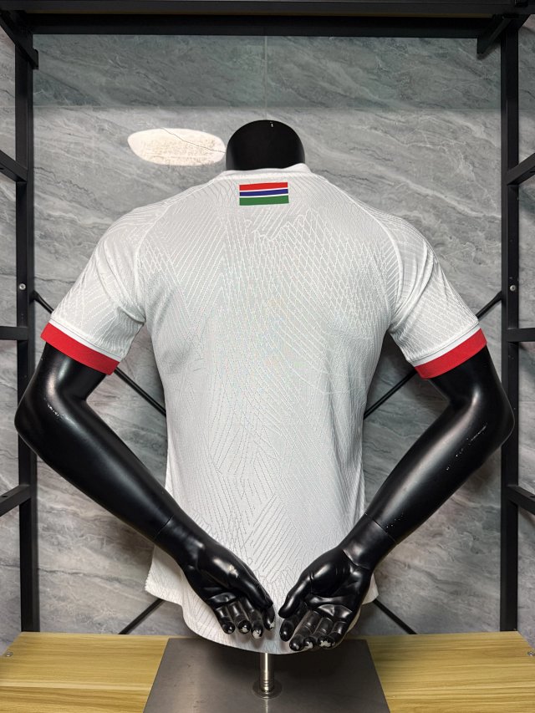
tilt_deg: -1.0
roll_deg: -0.3
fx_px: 494
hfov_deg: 56.8
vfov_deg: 71.6
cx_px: 268
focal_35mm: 24
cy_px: 356
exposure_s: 1/100
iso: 125
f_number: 1.78
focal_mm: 6.76
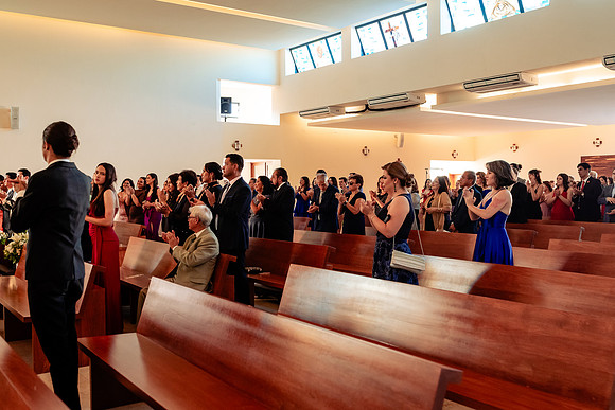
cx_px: 308
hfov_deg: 52.0
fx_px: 630
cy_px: 205
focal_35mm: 37
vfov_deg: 36.1
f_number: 4.5
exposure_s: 1/125
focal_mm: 35
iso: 2000
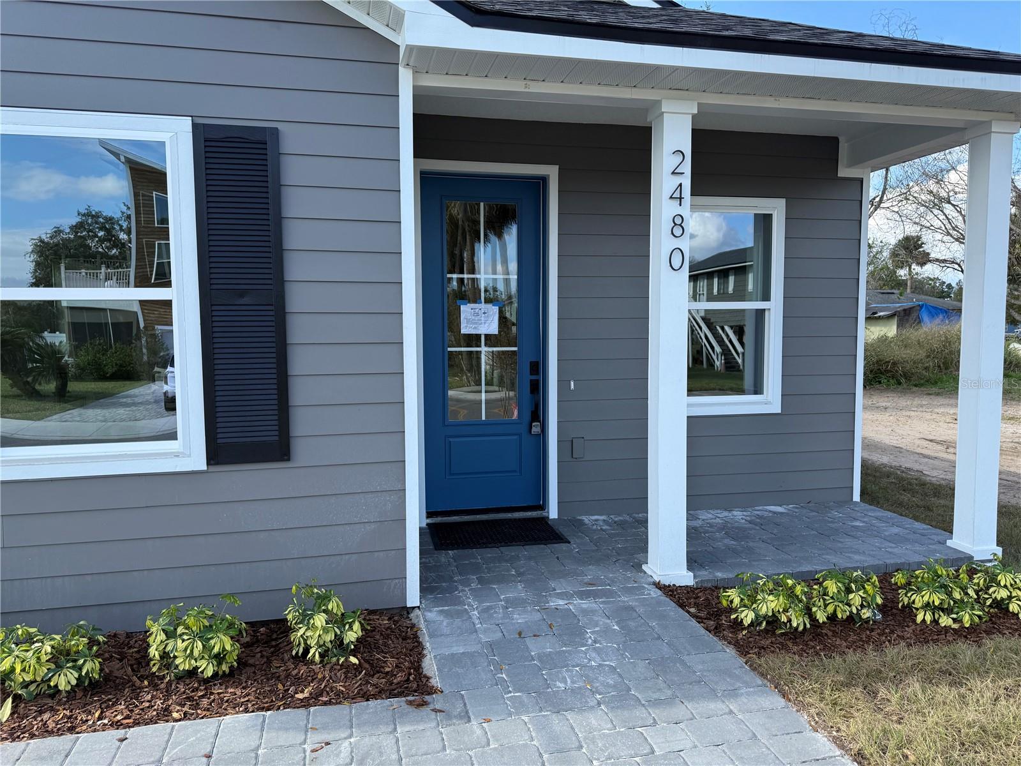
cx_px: 510
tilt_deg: -4.5
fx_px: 708
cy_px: 383
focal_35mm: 24
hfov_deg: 71.6
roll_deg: +0.2
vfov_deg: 56.8
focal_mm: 6.76
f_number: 1.78
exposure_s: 1/1211
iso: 80
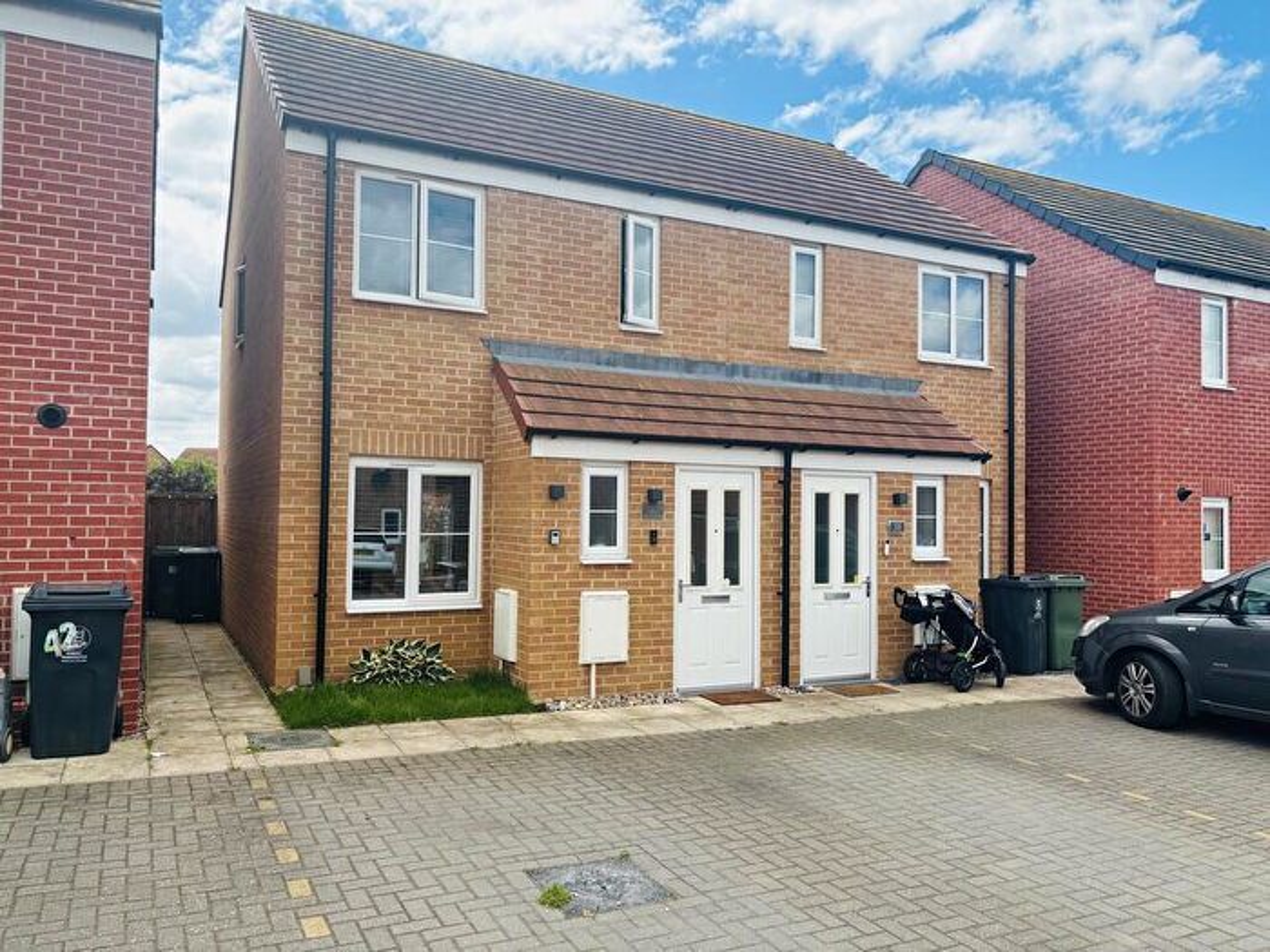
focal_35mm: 26
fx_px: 954
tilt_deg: +1.2
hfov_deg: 67.3
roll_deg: -0.8
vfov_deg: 53.1
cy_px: 476
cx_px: 635
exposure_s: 1/1695
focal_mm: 5.96
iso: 50
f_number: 1.6
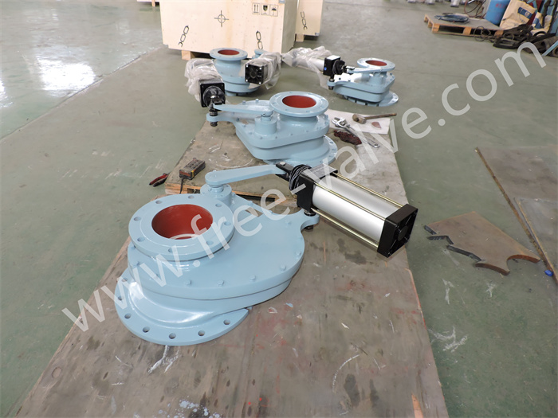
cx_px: 279
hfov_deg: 71.6
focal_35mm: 24
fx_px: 387
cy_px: 209
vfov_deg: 56.8
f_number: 3
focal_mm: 4.3
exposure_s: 1/40
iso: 250
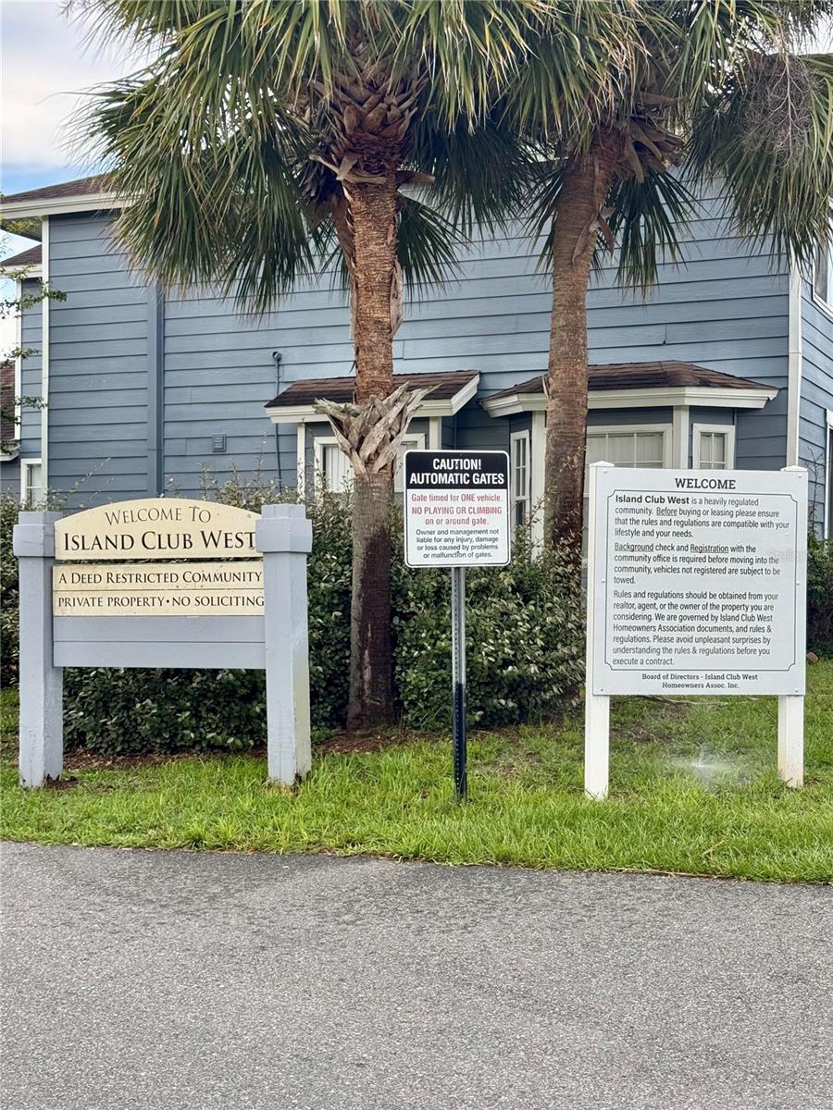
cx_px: 416
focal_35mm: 48
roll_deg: +0.3
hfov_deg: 30.3
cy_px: 555
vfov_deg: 39.7
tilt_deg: +0.9
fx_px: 1540
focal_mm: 6.76
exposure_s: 1/287
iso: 64
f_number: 1.78
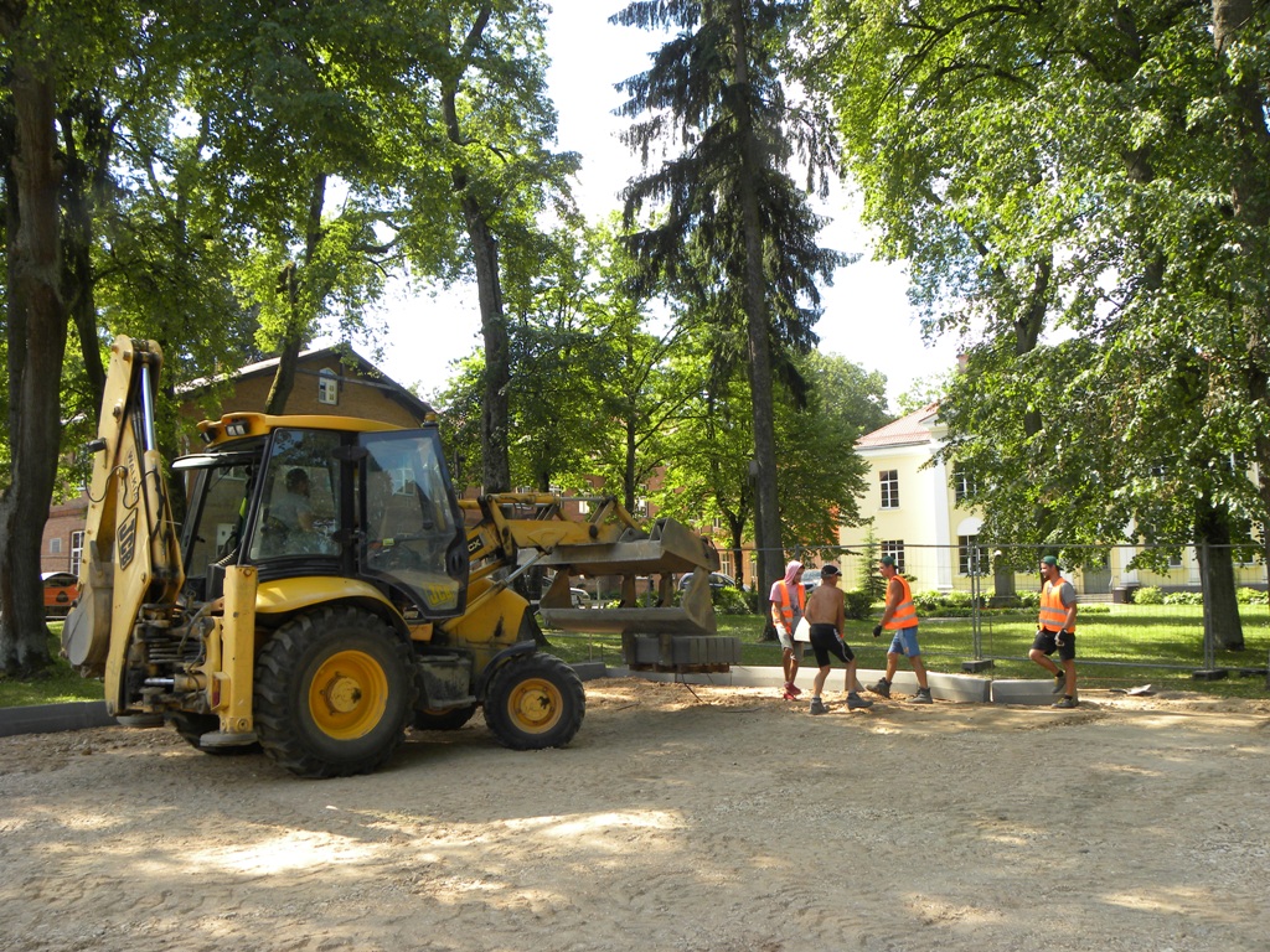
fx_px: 1064
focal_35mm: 29
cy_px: 476
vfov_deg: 48.2
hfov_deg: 61.7
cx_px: 635
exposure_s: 1/116
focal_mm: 5.2
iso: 64
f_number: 4
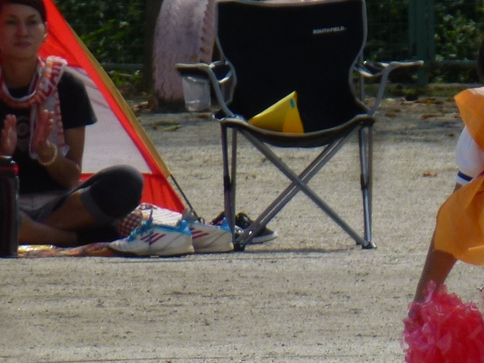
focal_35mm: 1108
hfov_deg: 1.8
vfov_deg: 1.3
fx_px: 15490
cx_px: 581
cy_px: 378
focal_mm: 68.8
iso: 100
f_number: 5.9
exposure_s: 1/1000
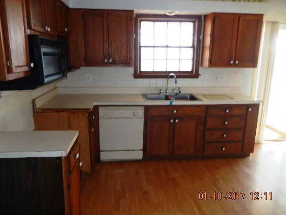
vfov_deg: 53.1
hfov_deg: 67.3
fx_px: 215
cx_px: 142
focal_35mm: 26
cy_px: 108
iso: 200
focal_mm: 4.5
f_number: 3.4
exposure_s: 1/30
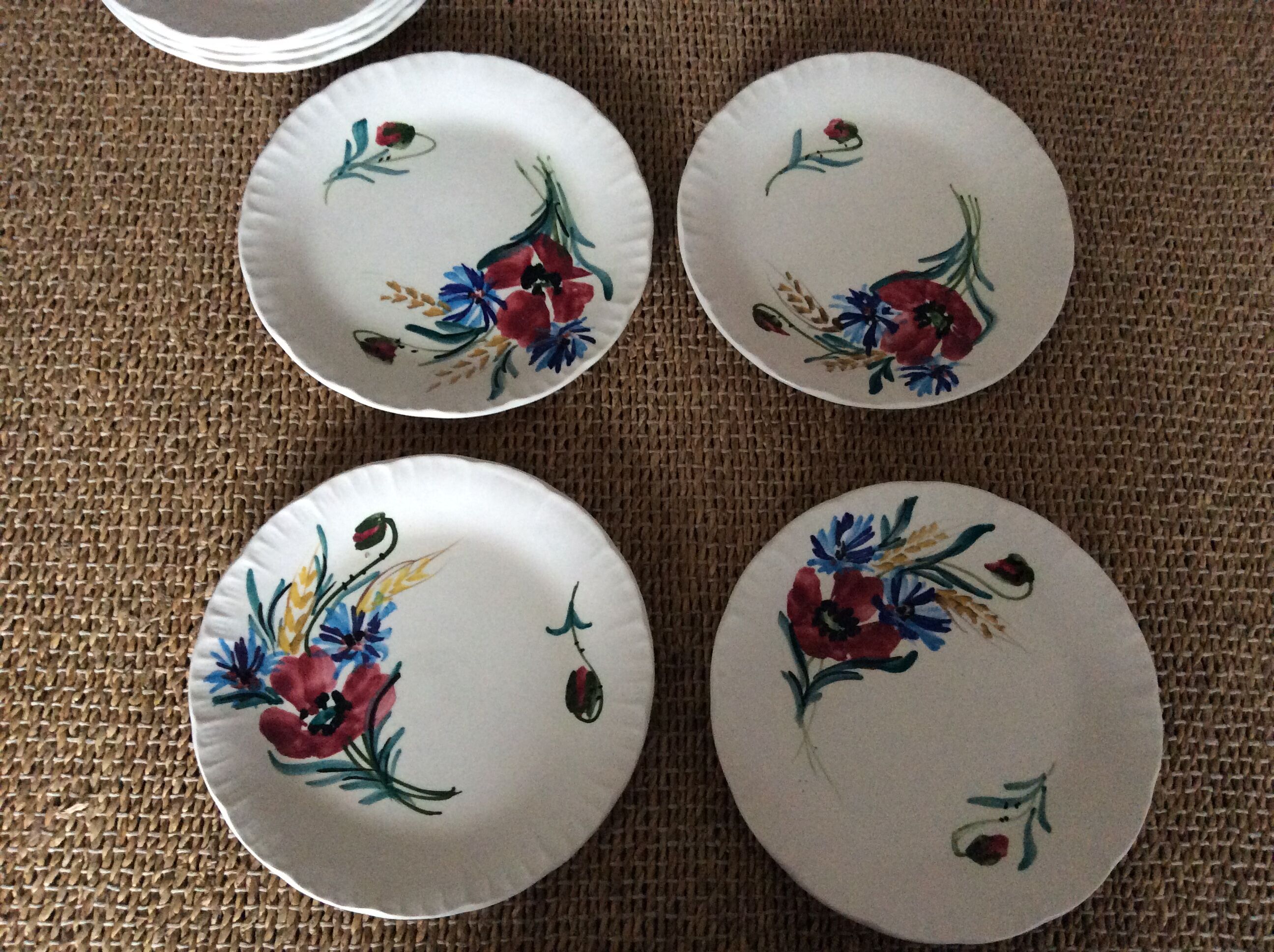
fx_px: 1176
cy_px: 476
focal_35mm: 32
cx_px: 637
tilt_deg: -72.5
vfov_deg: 44.1
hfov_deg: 56.9
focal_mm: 3.3
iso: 250
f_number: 2.4
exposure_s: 1/25
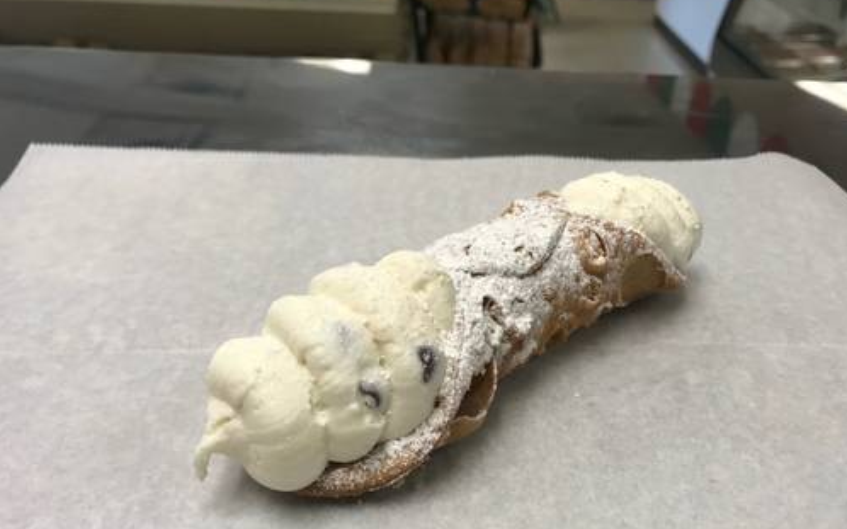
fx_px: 808
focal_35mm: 35
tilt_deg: -30.4
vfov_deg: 35.9
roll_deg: -2.0
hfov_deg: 55.2
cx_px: 470
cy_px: 349
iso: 32
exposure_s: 1/120
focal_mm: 3.99
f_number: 1.8
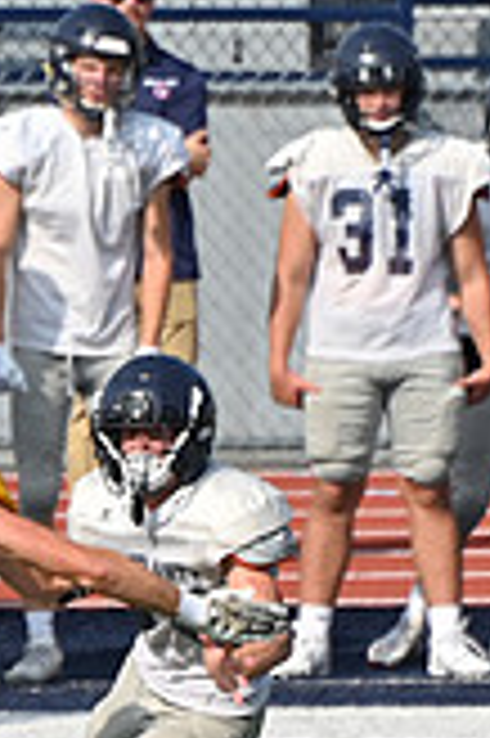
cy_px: 641
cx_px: -243
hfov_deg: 0.9
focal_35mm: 1594
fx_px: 32611
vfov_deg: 1.3
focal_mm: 300
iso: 100
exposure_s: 1/800
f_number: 5.6
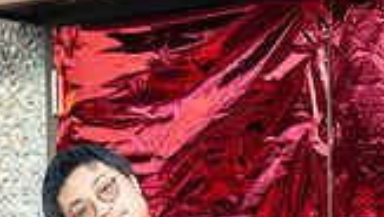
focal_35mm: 220
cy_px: 388
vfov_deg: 5.5
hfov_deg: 9.8
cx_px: 236
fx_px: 2242
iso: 160
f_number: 7.1
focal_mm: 35
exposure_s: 1/250
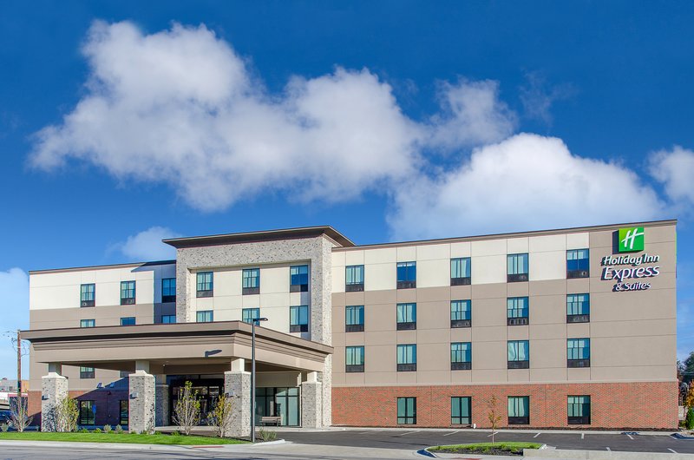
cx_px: 347
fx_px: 693
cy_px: 230
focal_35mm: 36
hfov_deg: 53.2
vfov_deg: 36.7
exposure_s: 1/1250
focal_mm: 24
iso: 100
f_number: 9
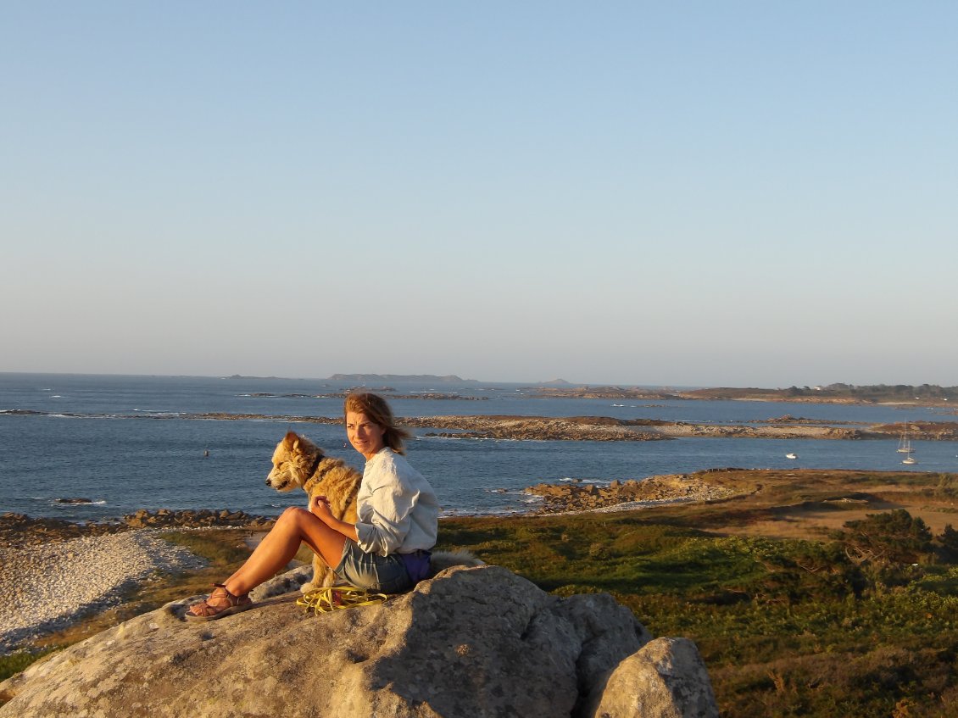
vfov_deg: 27.5
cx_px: 479
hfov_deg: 36.2
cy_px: 359
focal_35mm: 53
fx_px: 1466
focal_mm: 9.4
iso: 100
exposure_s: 1/251
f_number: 4.2
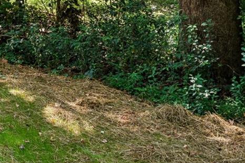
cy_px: -97
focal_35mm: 79
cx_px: -93
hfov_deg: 22.4
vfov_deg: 15.7
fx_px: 534
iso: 200
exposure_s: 1/10
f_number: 13
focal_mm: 17.8
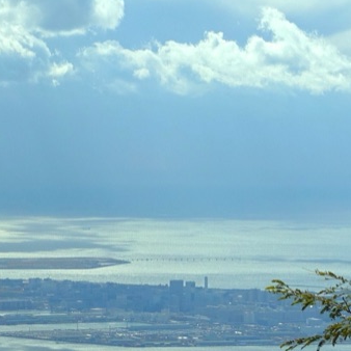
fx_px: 2168
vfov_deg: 9.2
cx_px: -192
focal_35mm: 189
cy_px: 94
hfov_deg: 9.0
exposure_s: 1/200
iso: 125
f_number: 5.6
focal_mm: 17.06
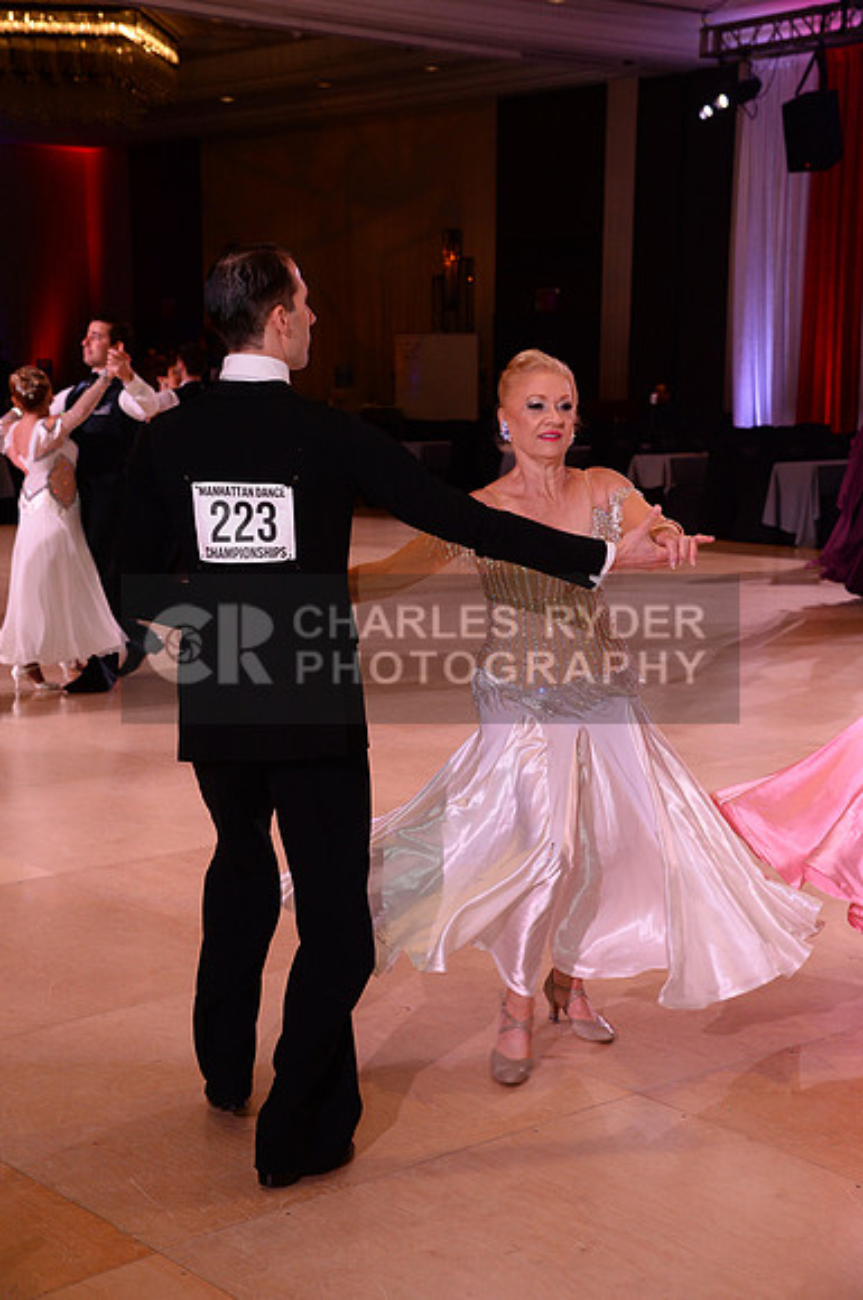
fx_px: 2092
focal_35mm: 58
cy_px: 650
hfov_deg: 23.3
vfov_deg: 34.5
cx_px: 432
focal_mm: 58
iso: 2500
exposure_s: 1/250
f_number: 7.1
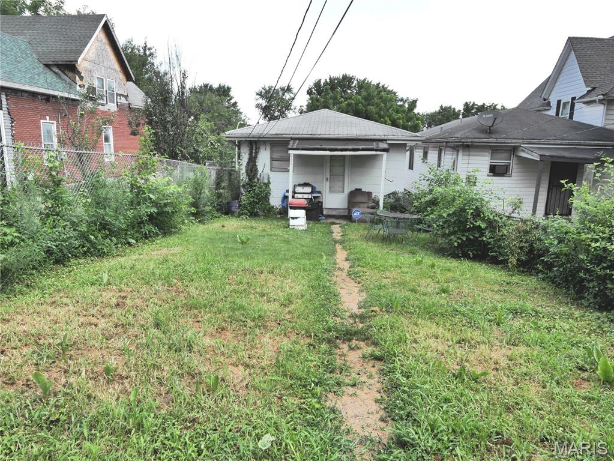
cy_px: 230
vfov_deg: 61.1
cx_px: 307
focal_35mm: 22
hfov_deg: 76.4
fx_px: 390
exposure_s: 1/250
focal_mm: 11
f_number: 7.1
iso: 800
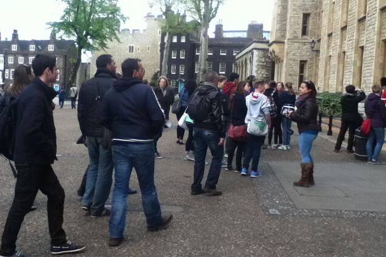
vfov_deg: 38.8
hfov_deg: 55.8
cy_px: 110
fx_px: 364
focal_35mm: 34
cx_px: 193
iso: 80
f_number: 2.4
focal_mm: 3.85
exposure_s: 1/321
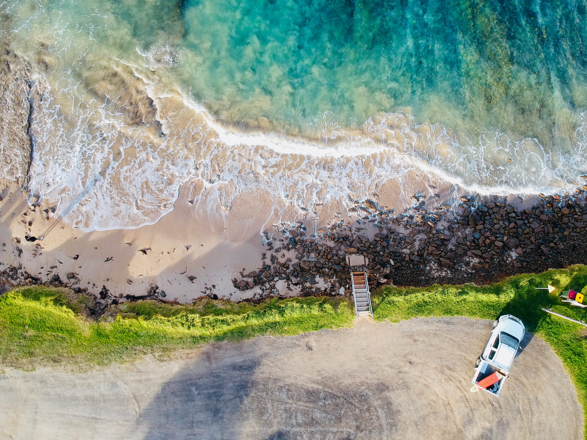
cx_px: 290
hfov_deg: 67.3
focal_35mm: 26
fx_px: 441
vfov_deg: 53.1
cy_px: 223
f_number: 2.6
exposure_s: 1/200
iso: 100
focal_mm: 4.49
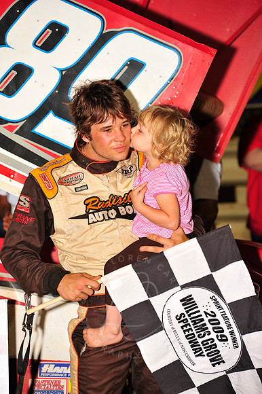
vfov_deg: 11.1
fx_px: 2022
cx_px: 131
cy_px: 197
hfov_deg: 7.4
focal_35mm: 185
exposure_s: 1/250
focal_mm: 185
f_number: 5.6
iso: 500
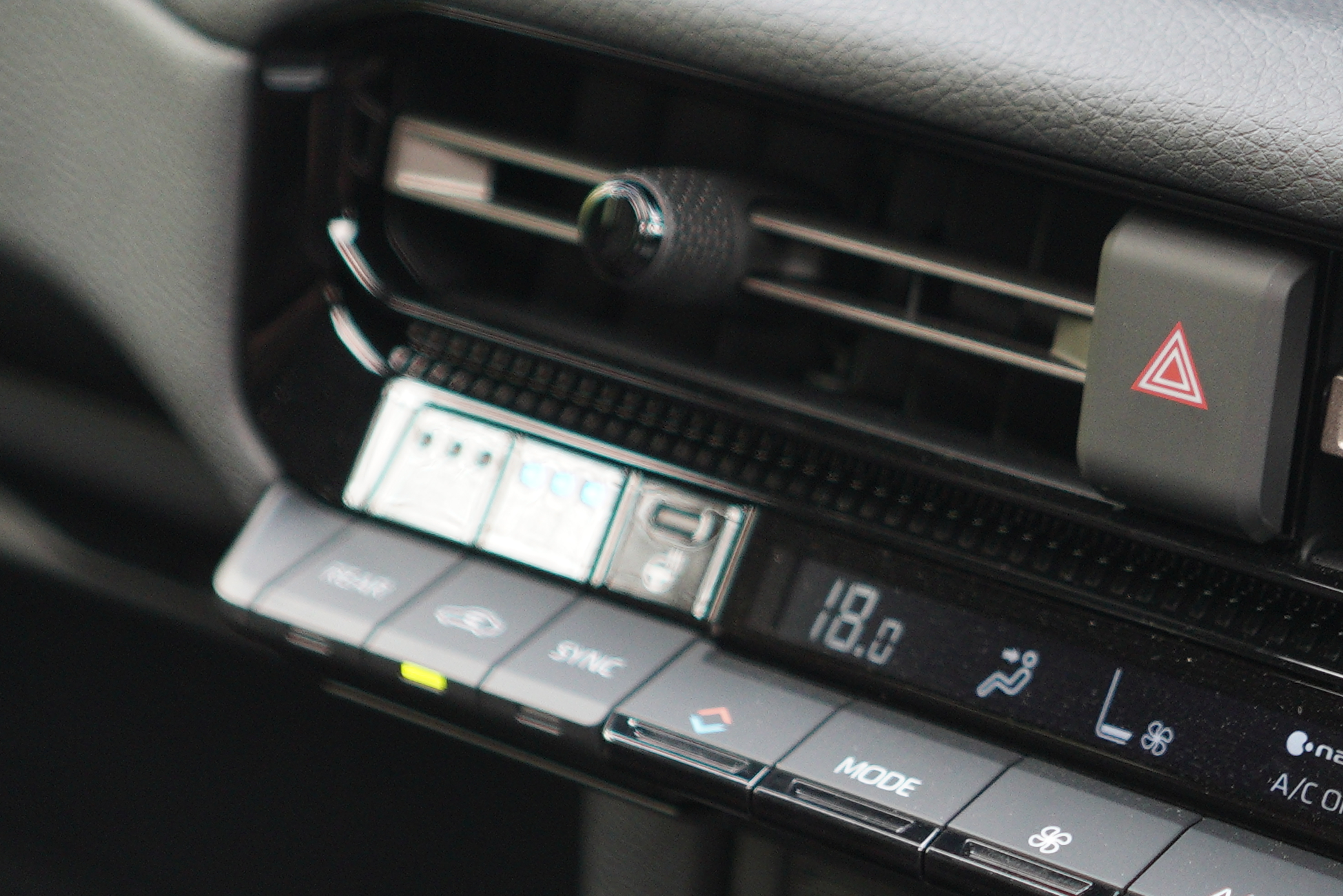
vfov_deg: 13.0
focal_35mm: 105
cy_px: 434
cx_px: 1253
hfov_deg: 19.1
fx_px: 3917
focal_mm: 35
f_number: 2.5
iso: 1250
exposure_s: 1/100
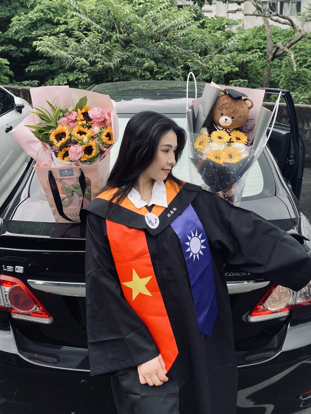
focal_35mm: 26
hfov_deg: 53.1
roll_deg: +2.2
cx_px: 156
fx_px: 311
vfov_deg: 67.3
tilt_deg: -17.1
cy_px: 207
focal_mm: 4.25
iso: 32
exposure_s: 1/340
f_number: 1.8
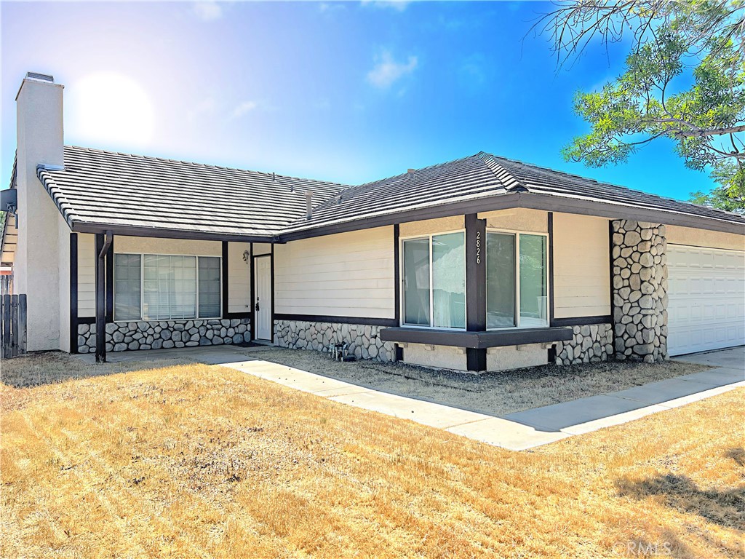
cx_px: 372
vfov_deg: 53.1
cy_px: 280
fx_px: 560
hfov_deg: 67.3
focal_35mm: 26
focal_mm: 5.7
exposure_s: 1/4444
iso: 50
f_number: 1.5
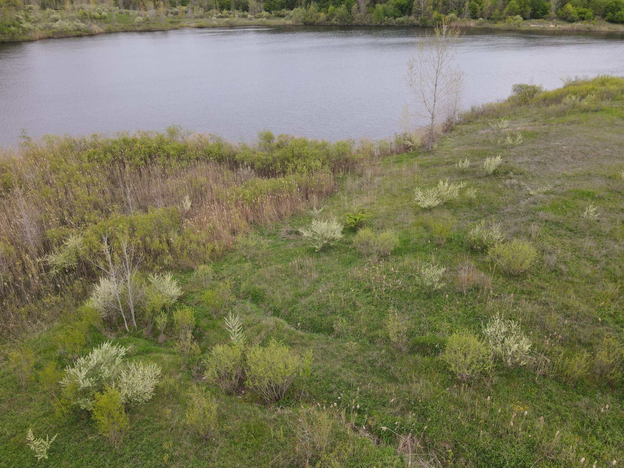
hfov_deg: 69.4
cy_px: 230
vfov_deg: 54.9
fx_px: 451
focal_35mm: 25
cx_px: 303
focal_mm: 4.5
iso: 240
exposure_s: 1/15
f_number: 2.8
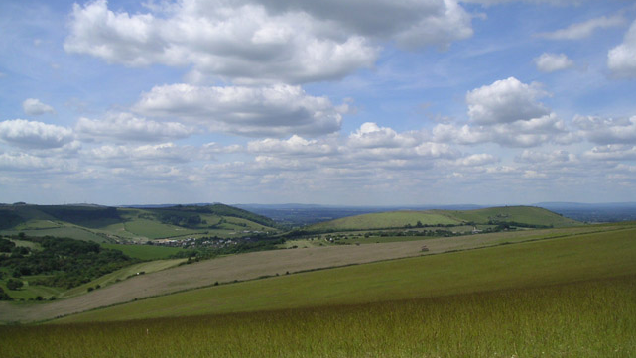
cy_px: 166
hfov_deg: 48.3
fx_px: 709
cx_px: 318
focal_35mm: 42
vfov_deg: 28.4
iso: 50
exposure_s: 1/350
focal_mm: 6
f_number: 6.7
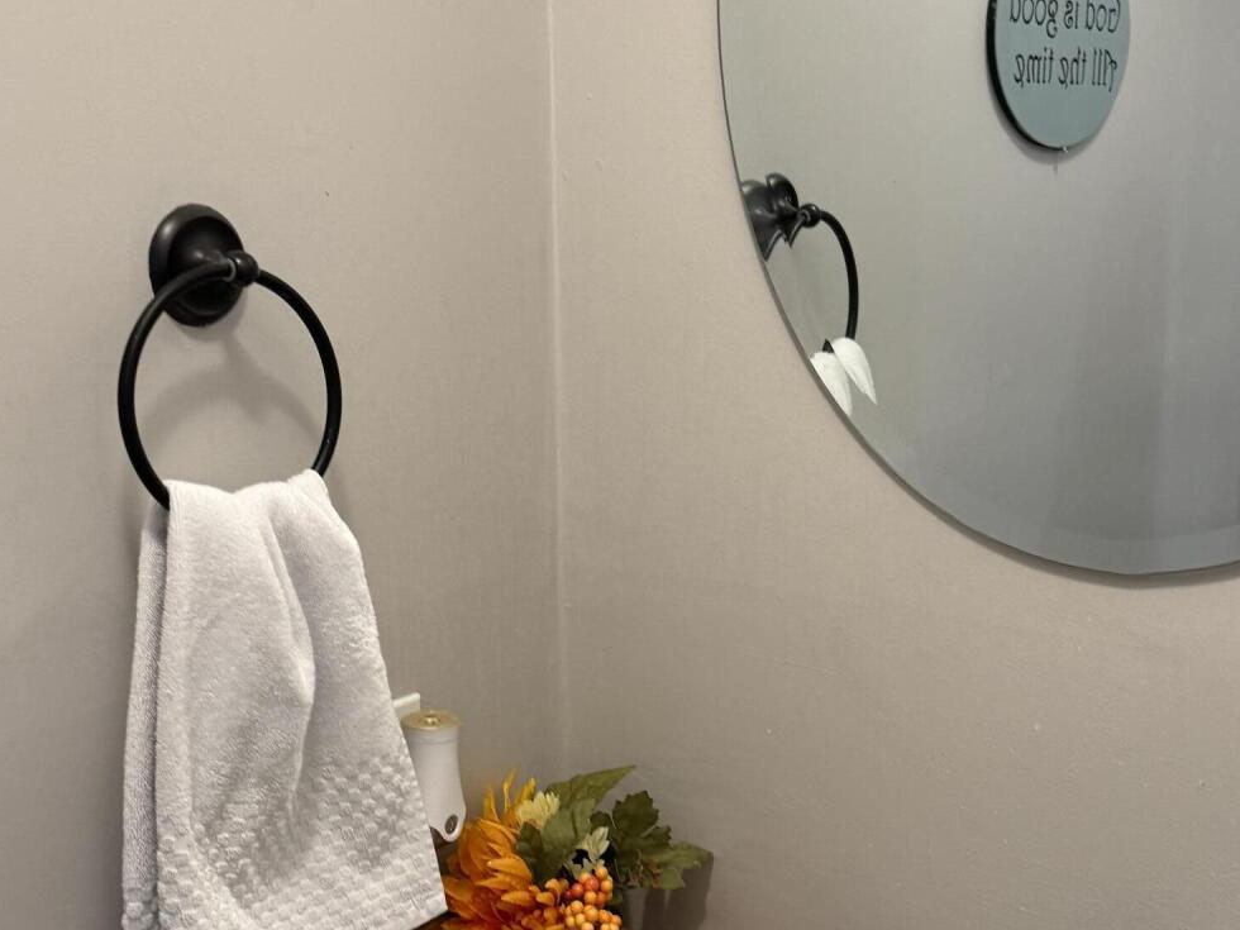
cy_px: 555
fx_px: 1755
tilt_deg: -13.2
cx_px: 681
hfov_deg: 38.9
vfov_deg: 29.6
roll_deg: +0.6
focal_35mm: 49
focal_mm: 6.86
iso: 250
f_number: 1.78
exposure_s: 1/60
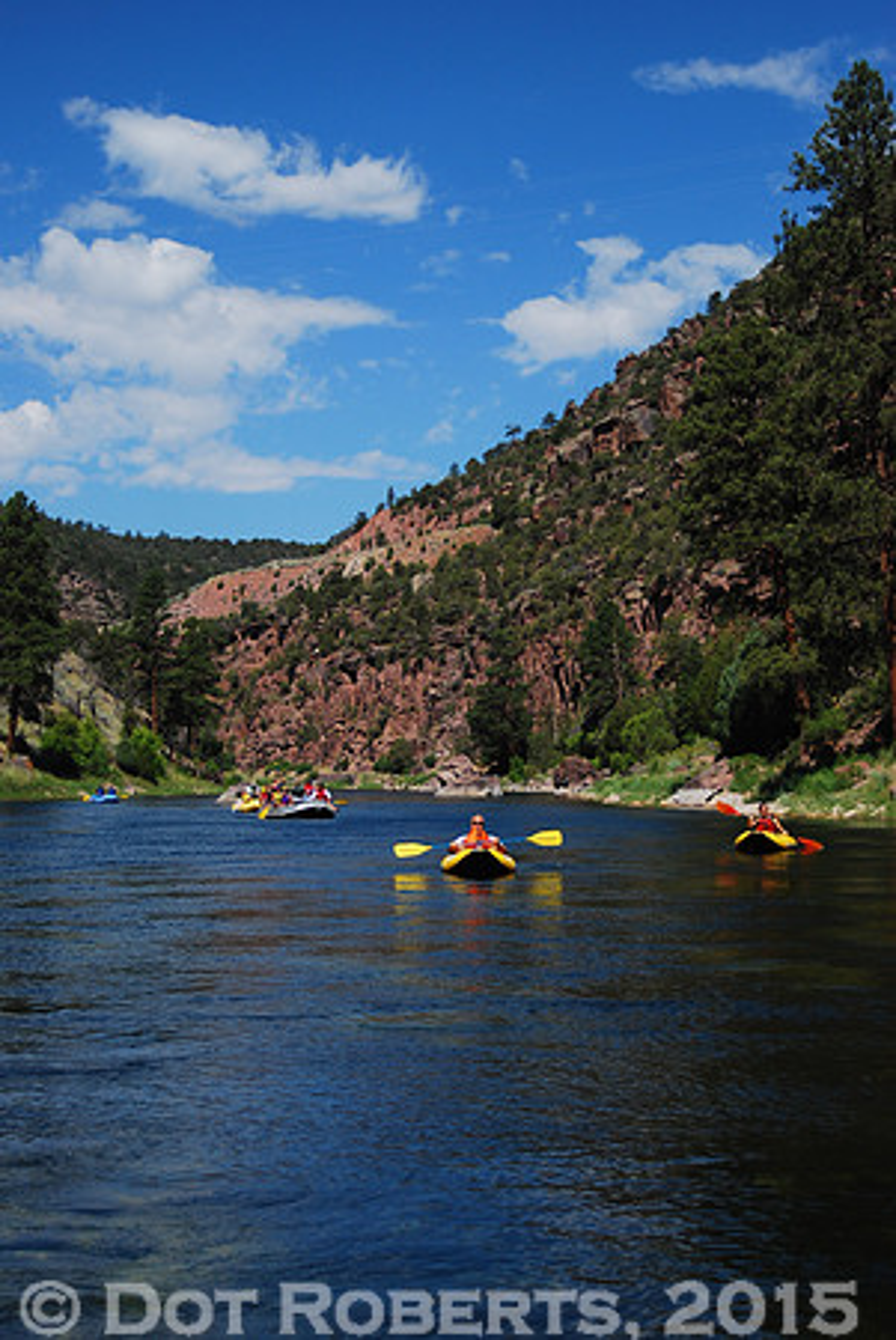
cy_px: 670
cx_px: 448
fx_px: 2235
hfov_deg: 22.7
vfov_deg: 33.4
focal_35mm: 60
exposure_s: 1/2500
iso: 200
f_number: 5
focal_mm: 40
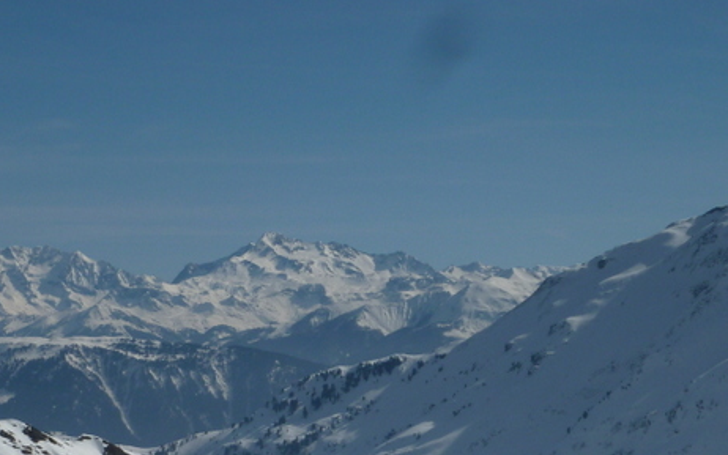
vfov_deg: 10.6
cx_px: 274
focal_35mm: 123
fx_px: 2441
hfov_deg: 16.9
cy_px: 449
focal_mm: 11
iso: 80
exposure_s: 1/1600
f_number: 6.3
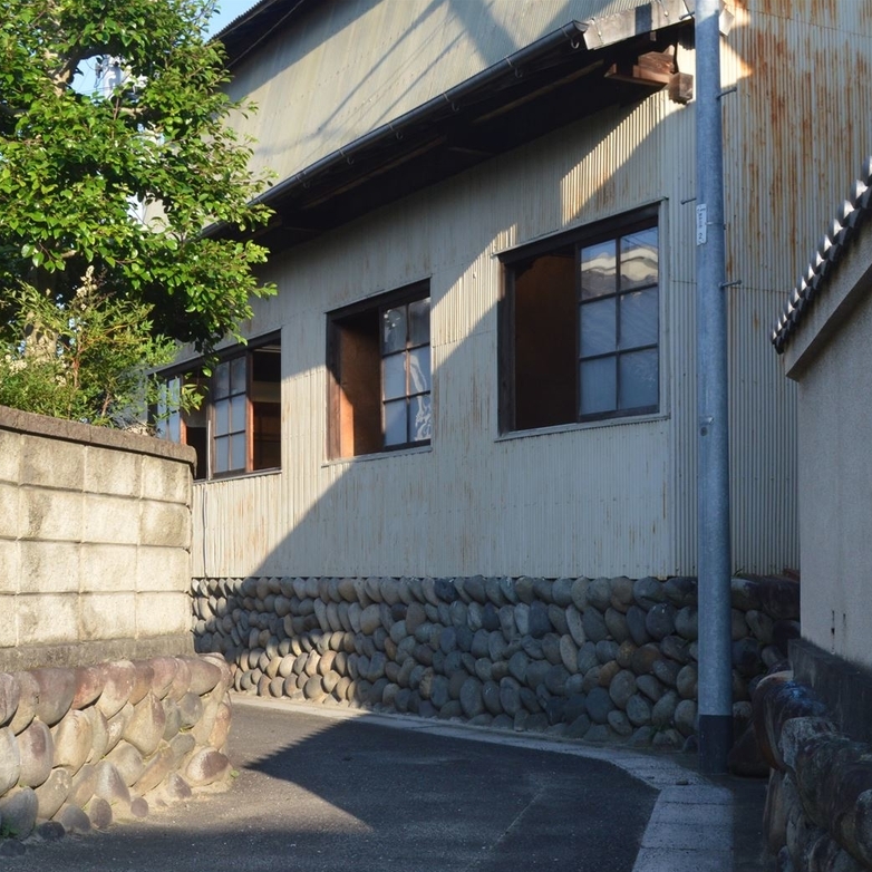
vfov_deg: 39.2
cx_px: 308
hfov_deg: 38.8
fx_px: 1225
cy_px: 444
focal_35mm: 43
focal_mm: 22
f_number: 8
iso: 400
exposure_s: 1/250
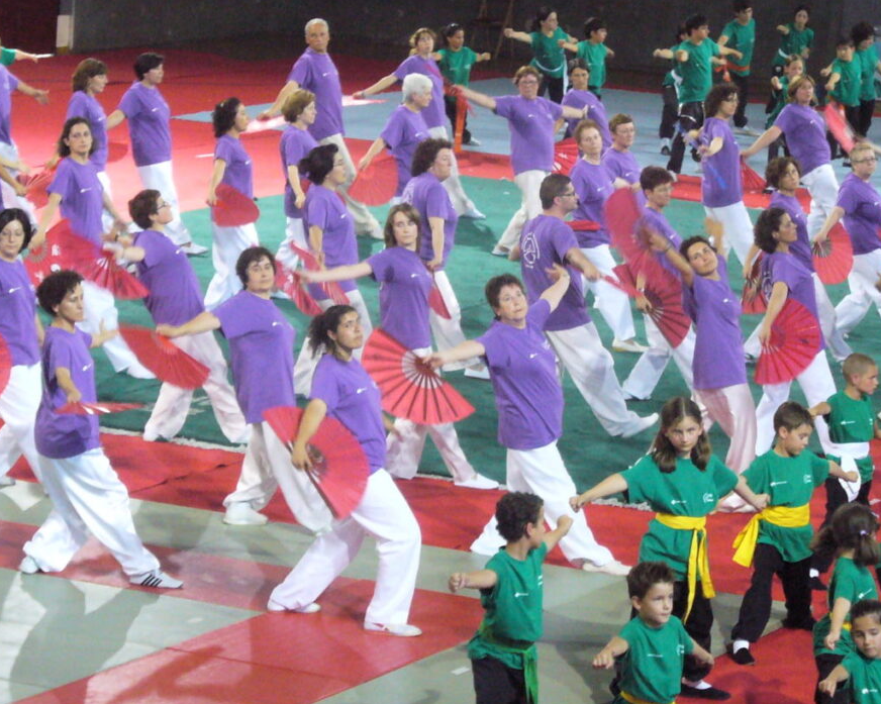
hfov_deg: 11.8
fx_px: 4275
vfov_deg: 9.4
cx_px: 374
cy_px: 330
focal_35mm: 164
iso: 320
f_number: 3.5
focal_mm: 17.2
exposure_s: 1/30
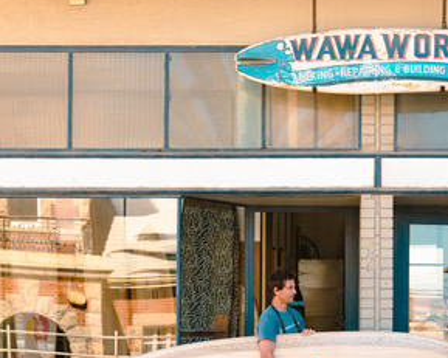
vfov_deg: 16.6
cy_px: 277
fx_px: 1219
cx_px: 332
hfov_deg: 20.7
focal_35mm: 92
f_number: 2.8
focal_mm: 28
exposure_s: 1/320
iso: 160
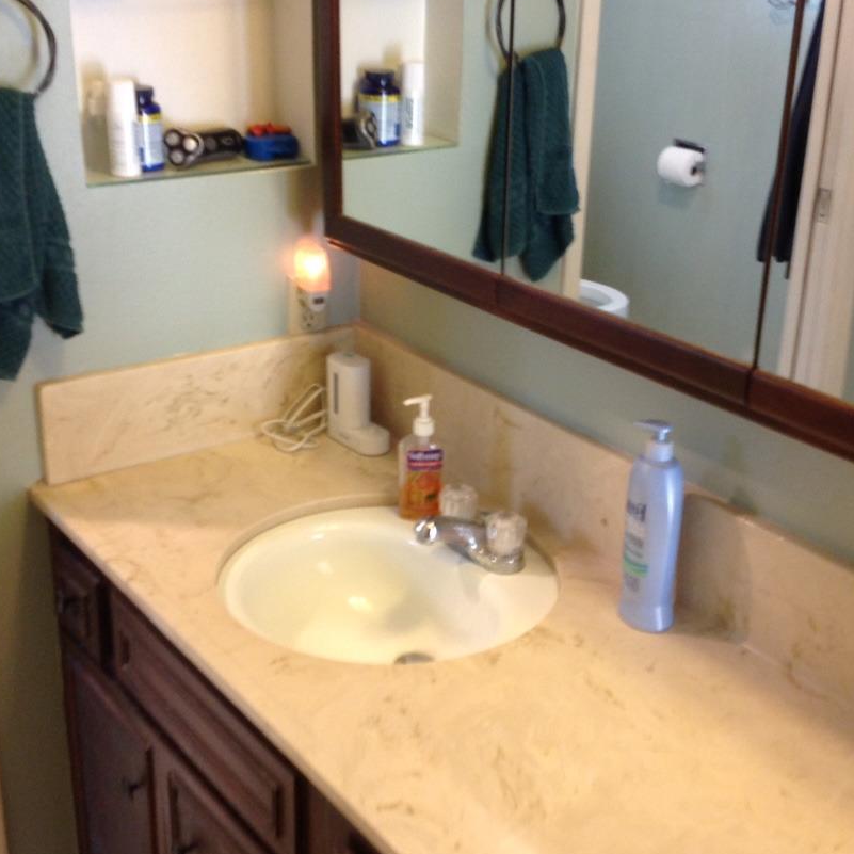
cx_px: 454
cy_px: 414
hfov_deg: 34.0
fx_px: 1396
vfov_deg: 34.0
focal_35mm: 50
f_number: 2.4
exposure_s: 1/15
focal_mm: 4.28
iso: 80
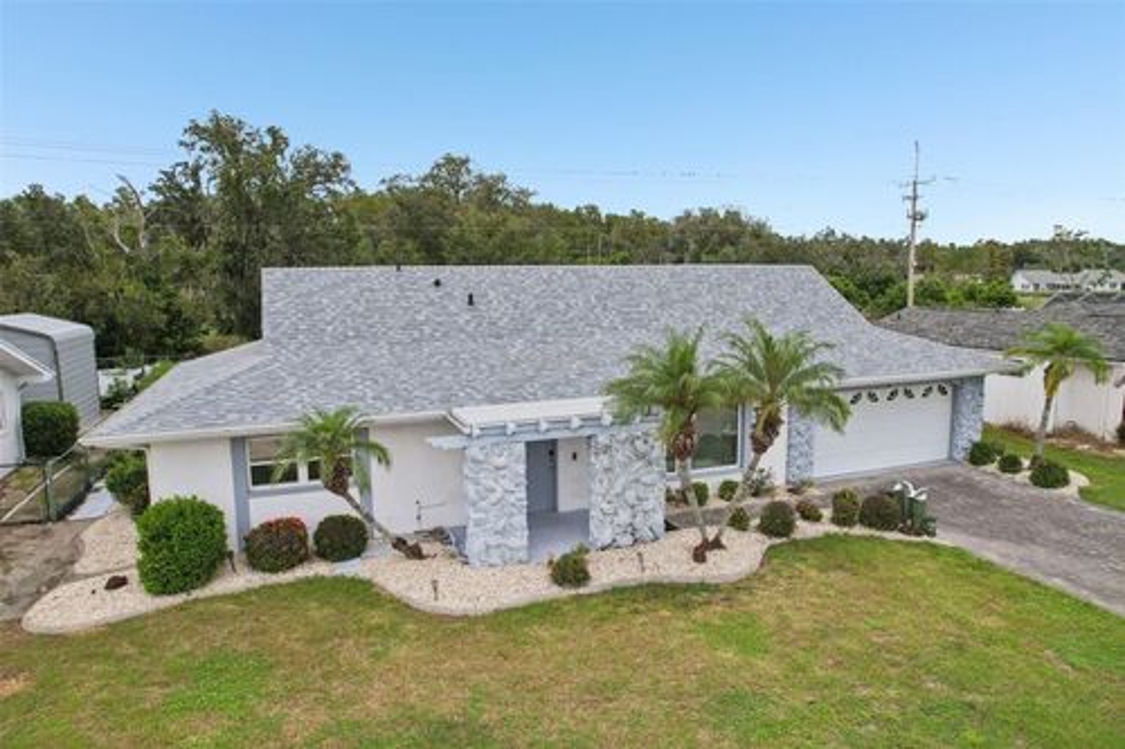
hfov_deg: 78.6
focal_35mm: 22
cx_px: 562
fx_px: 687
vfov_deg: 57.2
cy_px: 374
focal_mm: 8.4
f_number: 2.8
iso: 100
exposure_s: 1/640
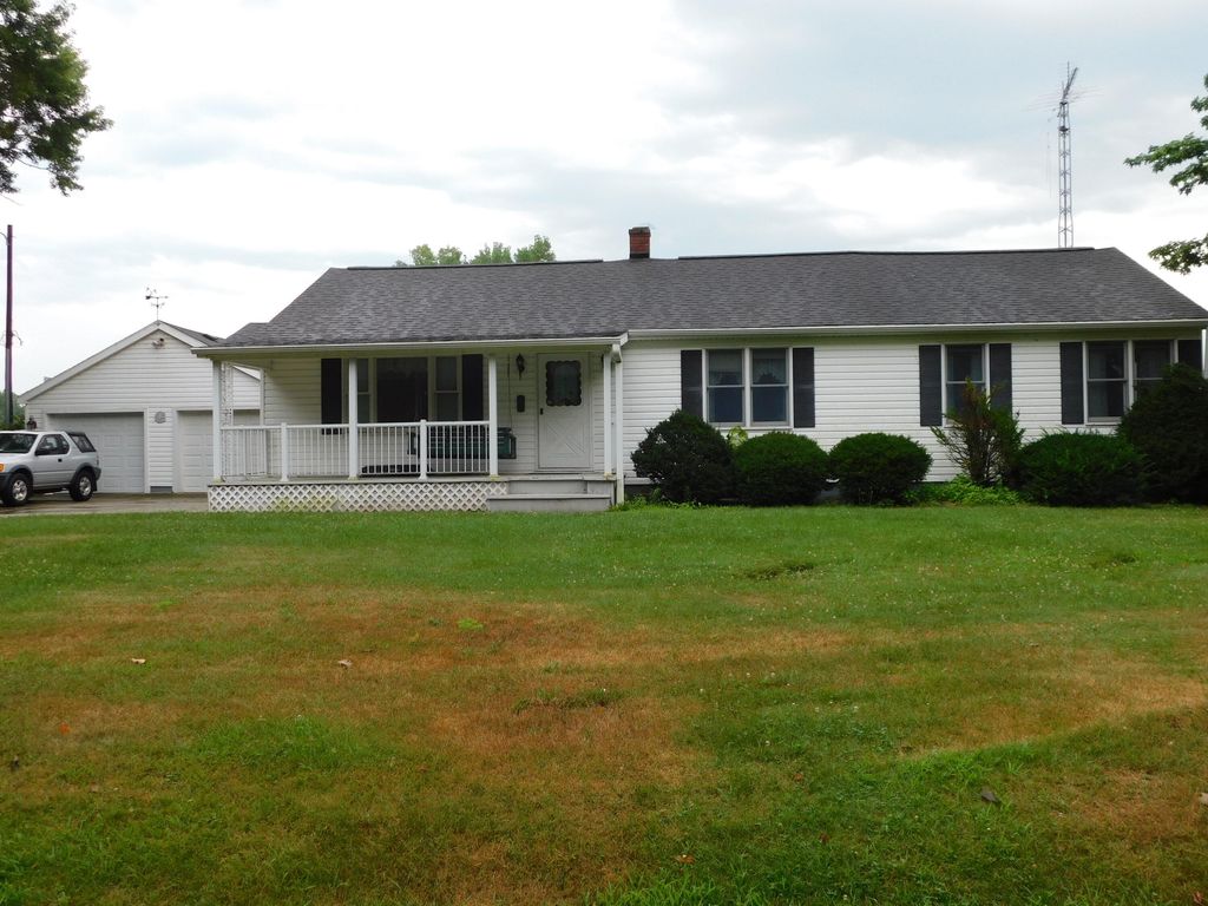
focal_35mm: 30
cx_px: 604
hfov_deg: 60.0
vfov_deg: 46.8
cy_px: 453
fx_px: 1047
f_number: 3.2
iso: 125
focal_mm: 5.3
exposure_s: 1/250
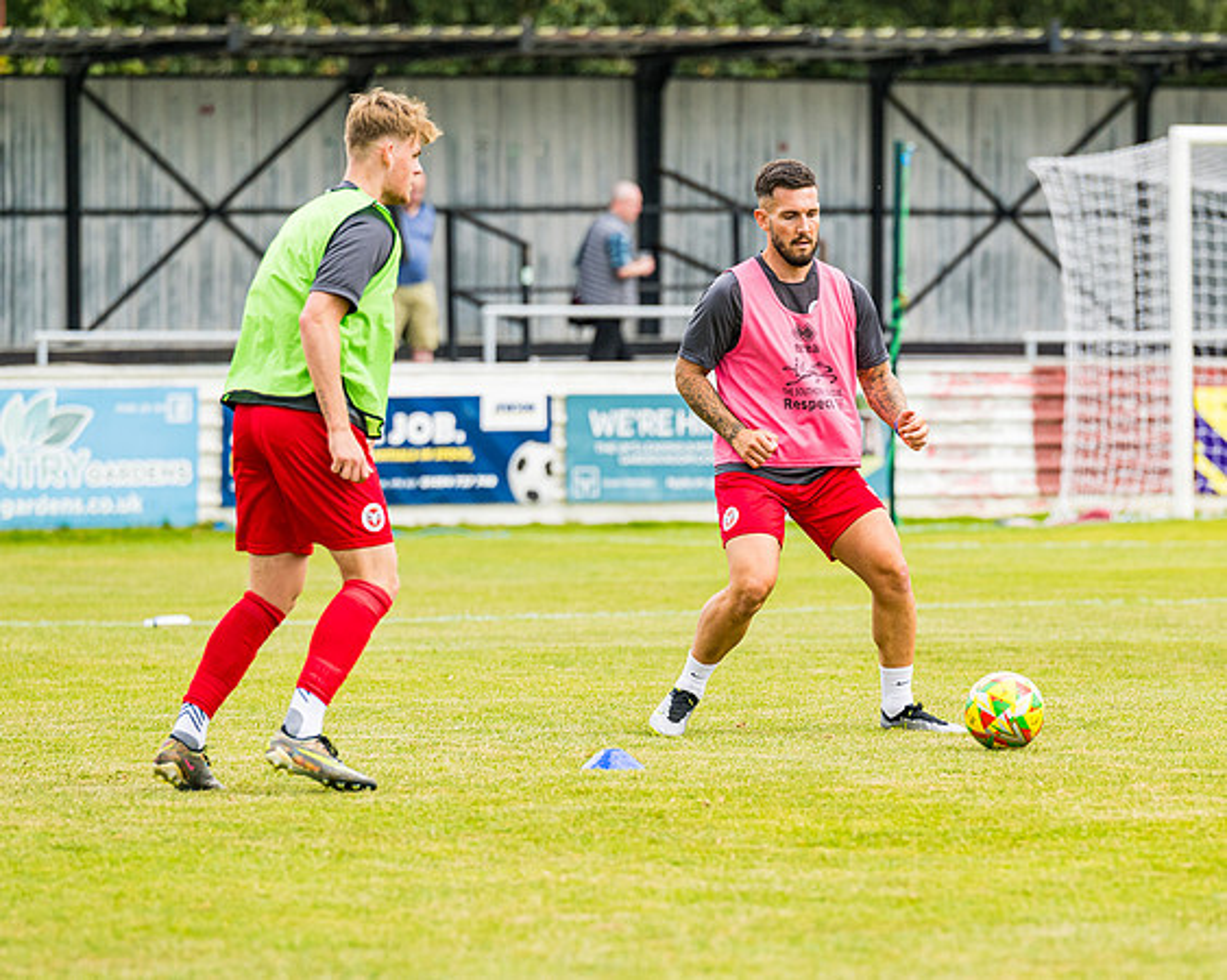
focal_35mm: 284
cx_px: 727
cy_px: 607
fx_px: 10293
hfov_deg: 6.8
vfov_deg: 5.5
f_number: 4
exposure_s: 1/1250
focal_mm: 200
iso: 400
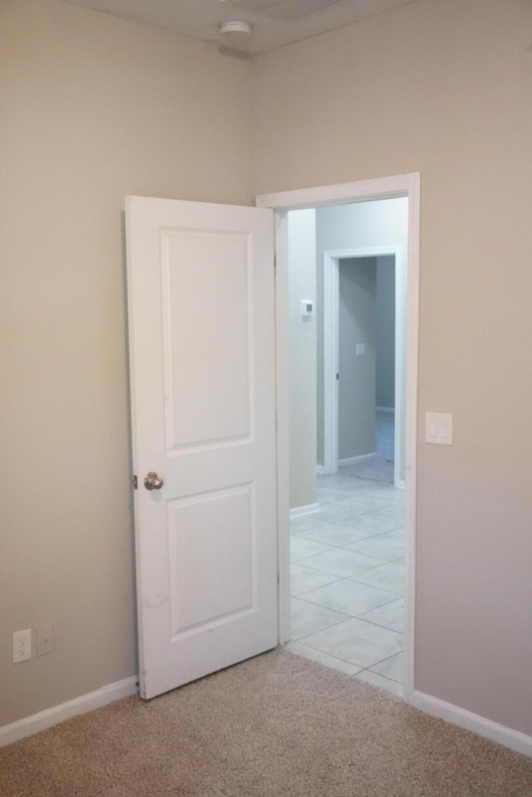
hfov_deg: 36.9
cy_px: 399
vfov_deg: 53.1
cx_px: 269
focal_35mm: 36
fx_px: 798
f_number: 13
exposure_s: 1/60
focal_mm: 35
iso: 12800
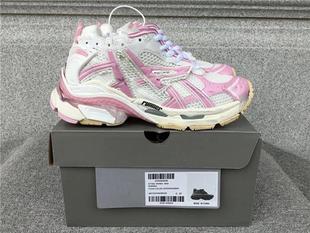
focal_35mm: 31
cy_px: 116
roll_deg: -0.3
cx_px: 155
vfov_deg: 45.4
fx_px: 278
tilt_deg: -18.9
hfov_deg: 58.4
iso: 25
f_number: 2.4
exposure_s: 1/105
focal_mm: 3.3
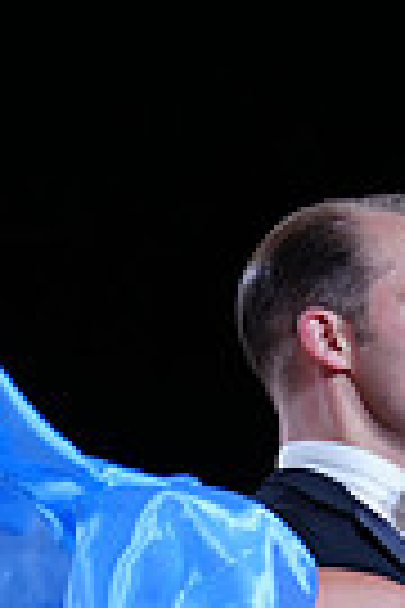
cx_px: 583
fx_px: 14241
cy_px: 833
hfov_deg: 1.6
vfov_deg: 2.4
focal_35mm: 844
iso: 640
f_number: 2.8
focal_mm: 197
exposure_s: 1/500
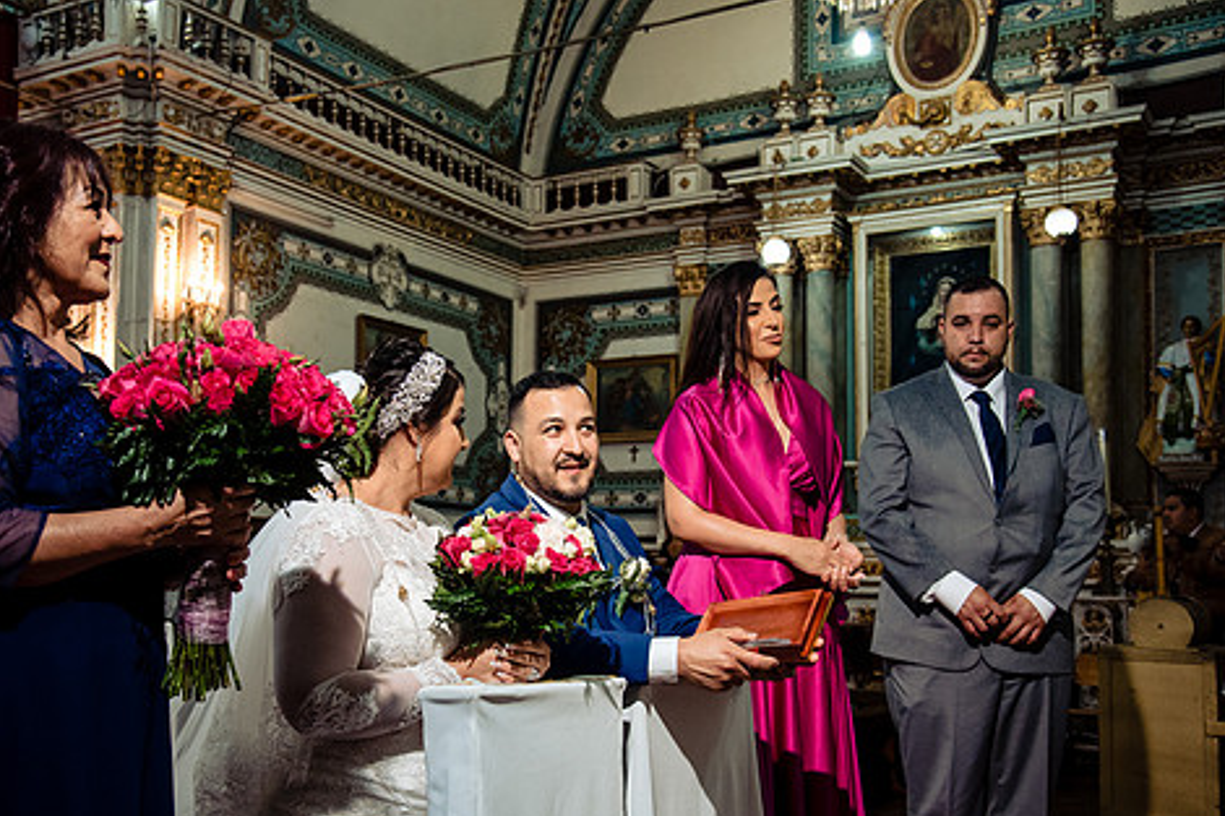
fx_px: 1429
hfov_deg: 46.2
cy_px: 481
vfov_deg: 31.8
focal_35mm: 42
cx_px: 503
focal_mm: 34
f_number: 5
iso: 2000
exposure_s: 1/100
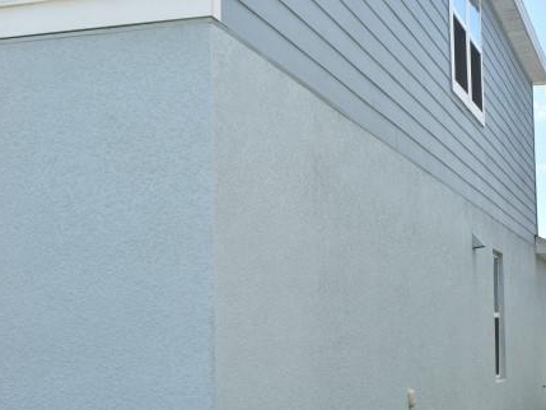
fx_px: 1120
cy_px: 285
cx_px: 401
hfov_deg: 27.1
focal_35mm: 71
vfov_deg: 20.6
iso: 110
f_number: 8
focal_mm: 22
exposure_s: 1/250
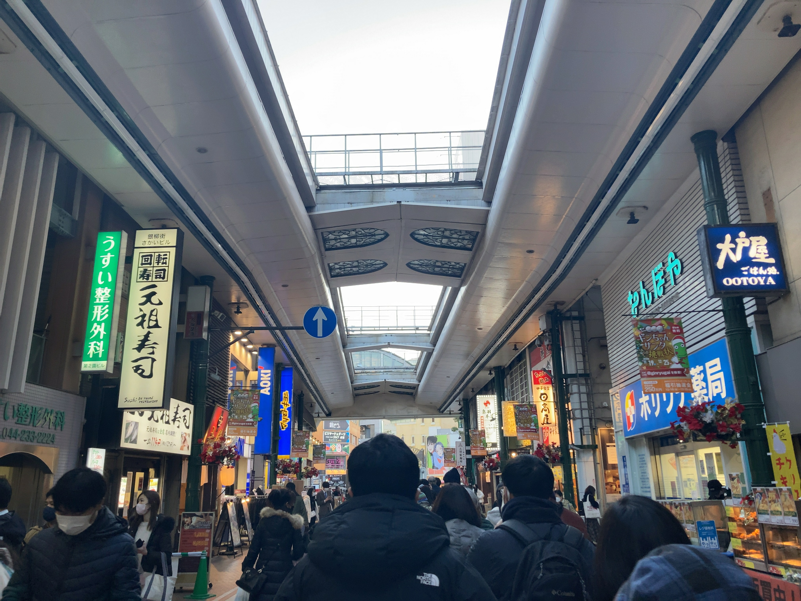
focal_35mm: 28
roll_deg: +0.5
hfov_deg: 63.4
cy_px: 300
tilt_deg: +18.0
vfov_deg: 49.7
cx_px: 400
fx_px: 648
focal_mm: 3.99
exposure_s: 1/100
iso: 64
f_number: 1.8
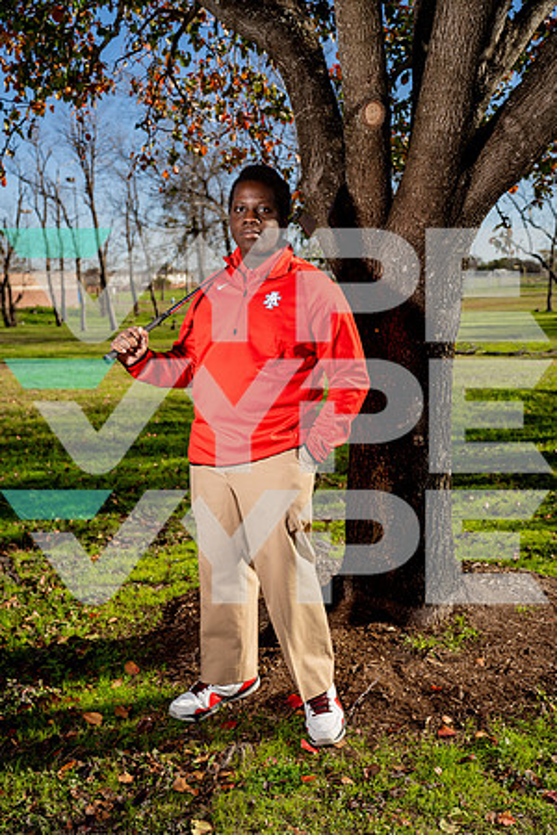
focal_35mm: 37
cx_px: 278
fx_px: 859
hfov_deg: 35.9
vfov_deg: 51.9
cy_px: 418
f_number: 4
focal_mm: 37
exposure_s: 1/1250
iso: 100
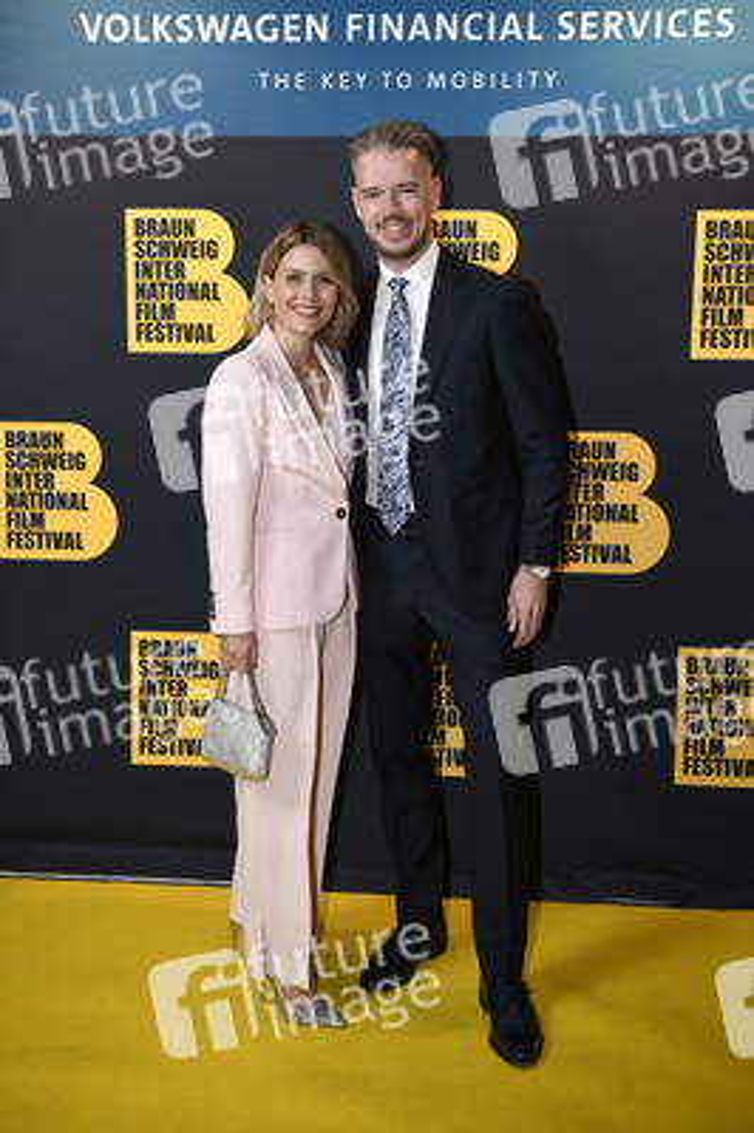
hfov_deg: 33.3
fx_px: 1259
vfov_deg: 48.5
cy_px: 566
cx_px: 377
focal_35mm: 40
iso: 800
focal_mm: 40
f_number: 3.2
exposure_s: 1/320
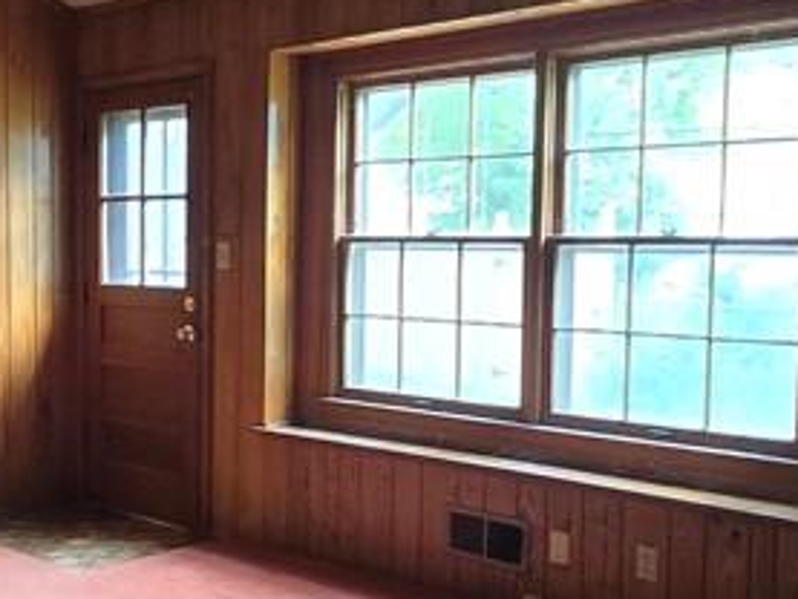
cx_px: 101
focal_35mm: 48
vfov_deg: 30.2
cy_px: 351
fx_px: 1107
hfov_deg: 37.4
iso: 500
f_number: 2.2
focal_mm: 2.2
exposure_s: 1/60
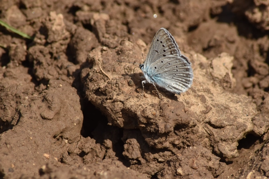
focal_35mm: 450
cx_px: 134
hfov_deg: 4.6
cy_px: 90
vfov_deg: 3.1
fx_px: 3361
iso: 400
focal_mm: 300
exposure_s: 1/400
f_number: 20
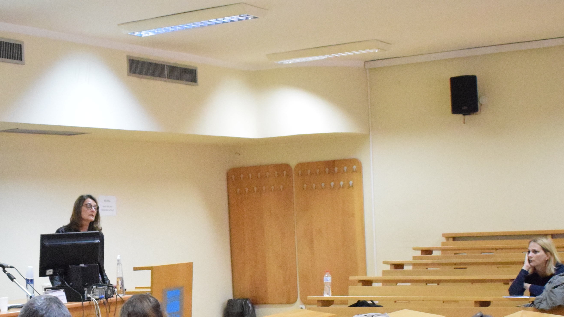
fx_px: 1077
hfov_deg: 29.0
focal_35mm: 72
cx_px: 159
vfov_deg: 16.5
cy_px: 303
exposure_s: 1/200
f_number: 3.5
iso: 6400
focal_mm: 20
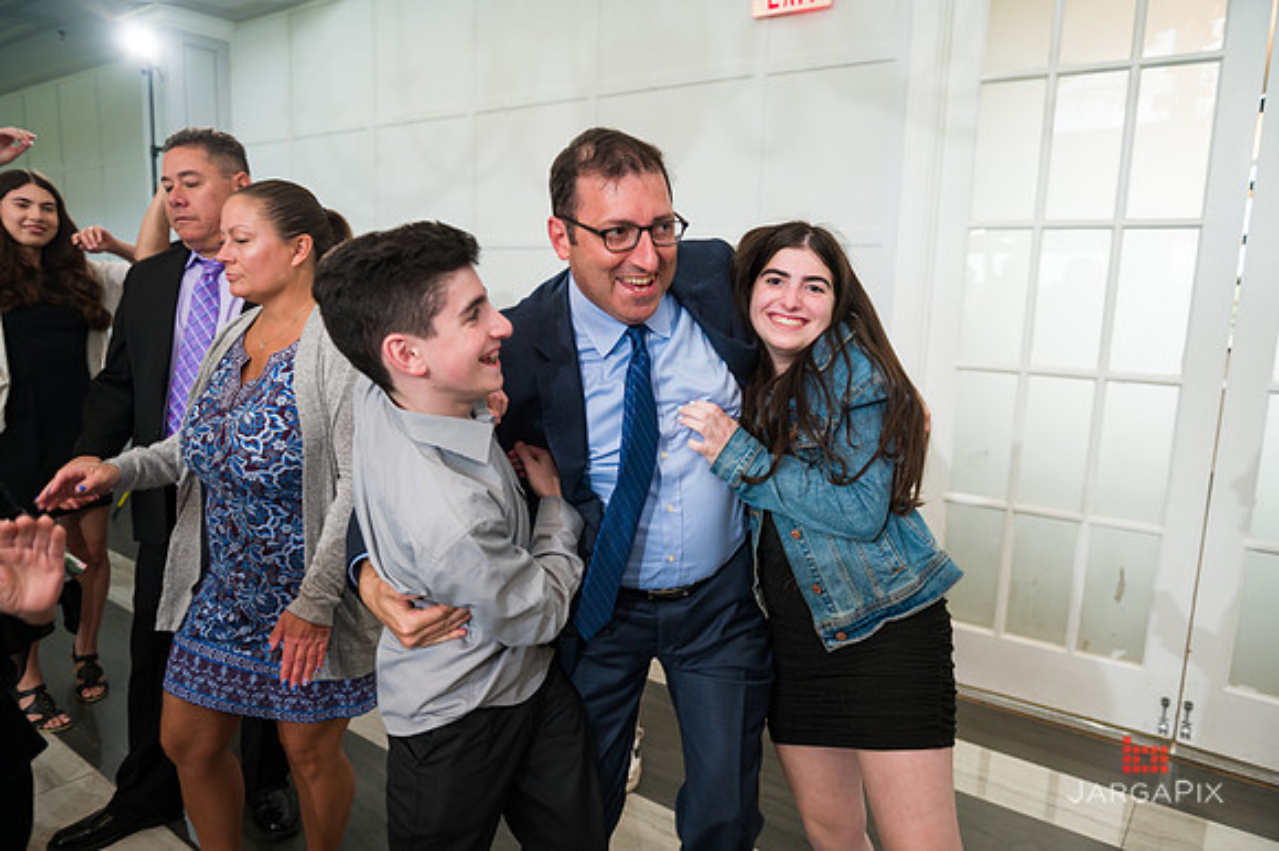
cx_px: 640
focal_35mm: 24
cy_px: 426
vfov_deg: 53.1
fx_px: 852
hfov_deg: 73.8
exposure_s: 1/200
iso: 400
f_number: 3.2
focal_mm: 24
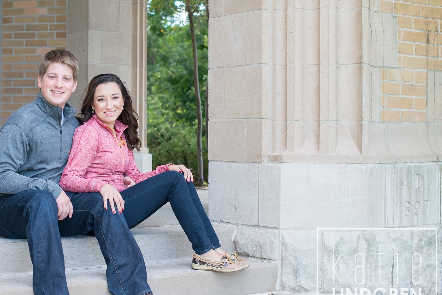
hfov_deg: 29.0
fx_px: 848
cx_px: 140
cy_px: 130
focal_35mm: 69
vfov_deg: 19.7
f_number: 4
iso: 1000
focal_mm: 50
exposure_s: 1/500
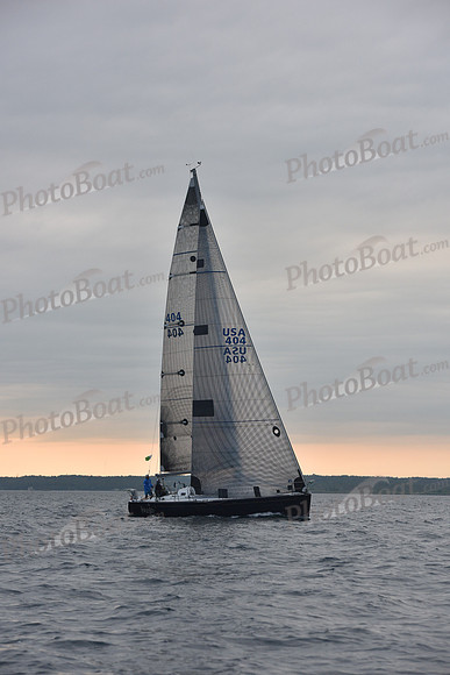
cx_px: 225
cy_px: 338
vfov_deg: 18.6
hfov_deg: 12.5
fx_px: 2061
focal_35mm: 110
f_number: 6.3
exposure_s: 1/640
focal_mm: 110
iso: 500
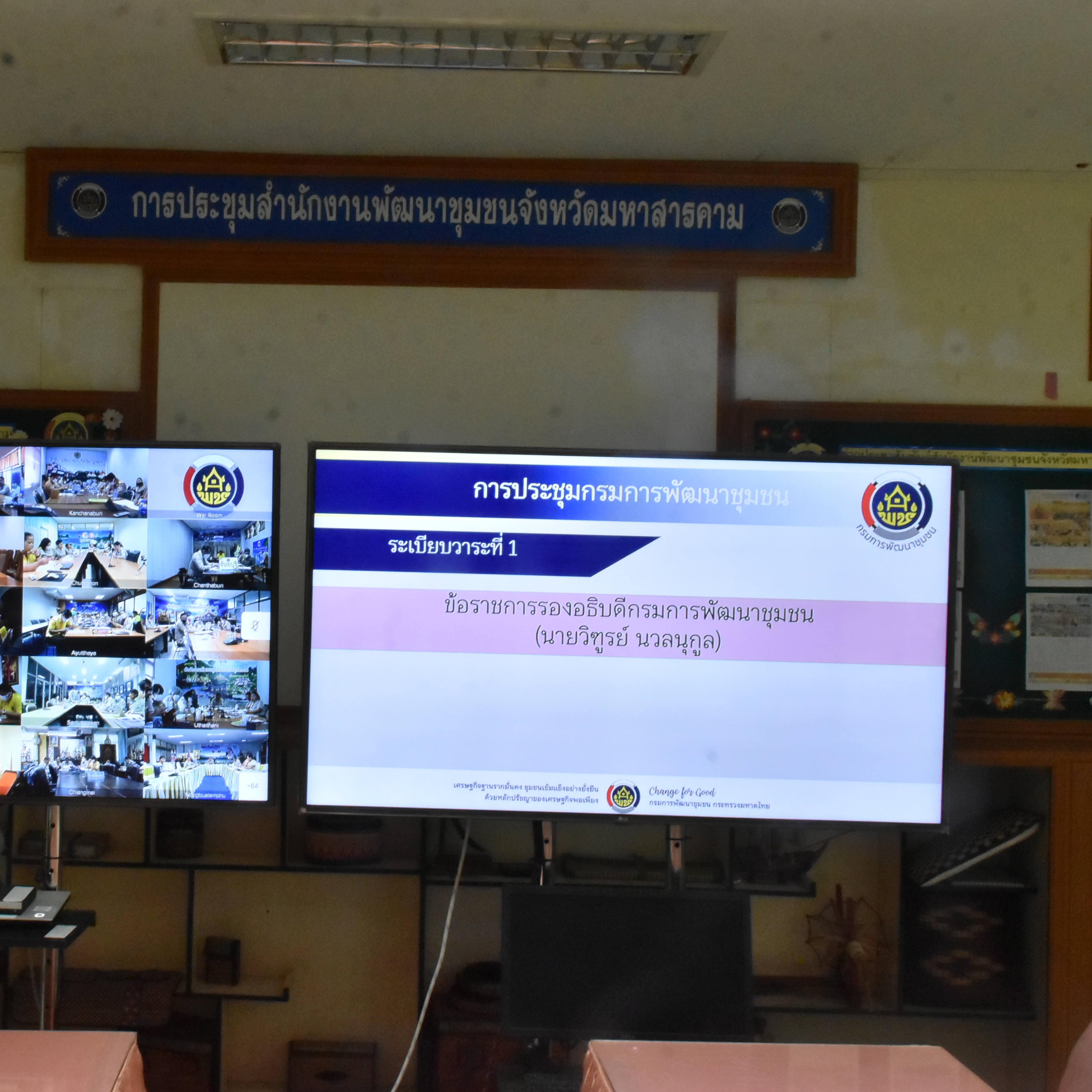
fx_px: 1392
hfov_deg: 42.3
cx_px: 374
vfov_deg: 42.8
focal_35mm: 39
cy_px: 541
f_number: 18
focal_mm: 20
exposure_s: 1/40
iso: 3200
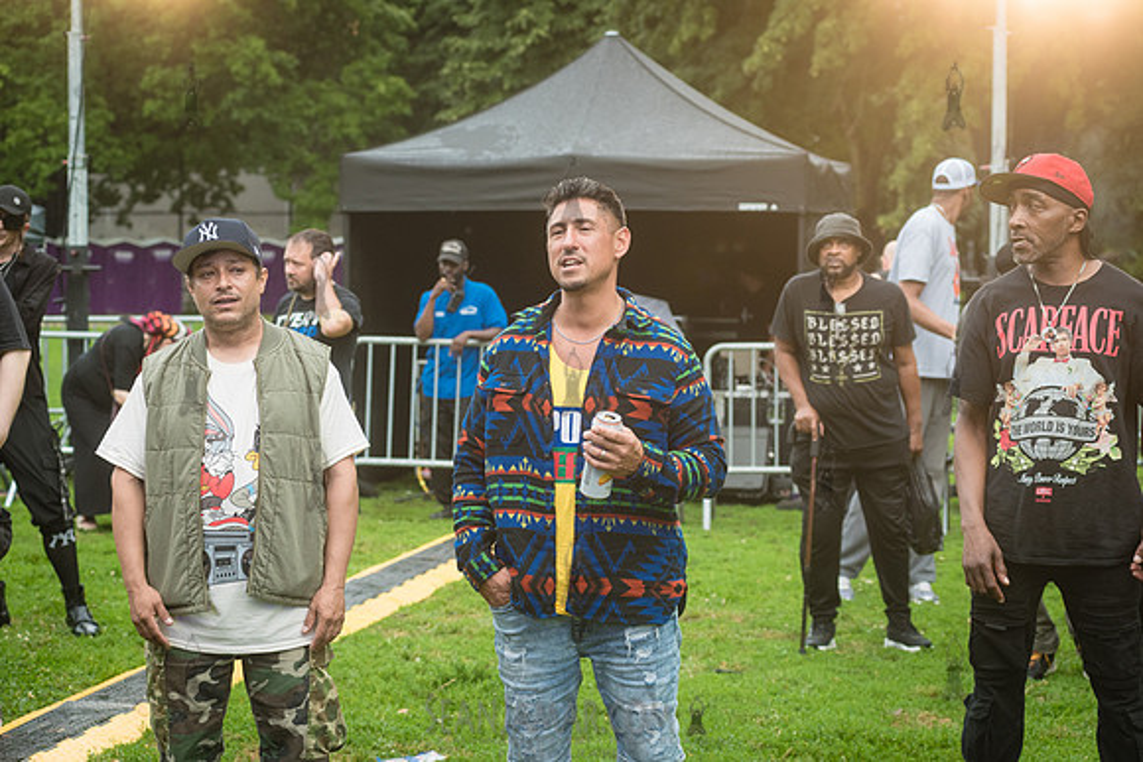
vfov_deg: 16.5
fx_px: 2628
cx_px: 572
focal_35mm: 83
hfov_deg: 24.5
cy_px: 381
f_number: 4.5
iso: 1000
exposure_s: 1/640
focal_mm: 80
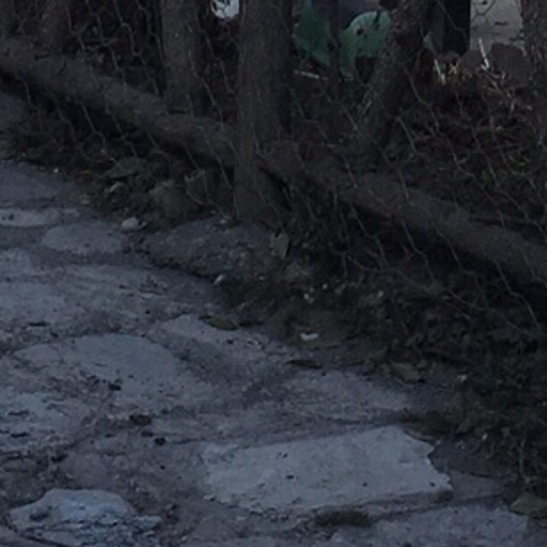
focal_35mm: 167
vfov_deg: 9.8
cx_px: 470
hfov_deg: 10.4
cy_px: -526
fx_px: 2986
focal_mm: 4.15
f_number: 2.2
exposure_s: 1/1282
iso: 25
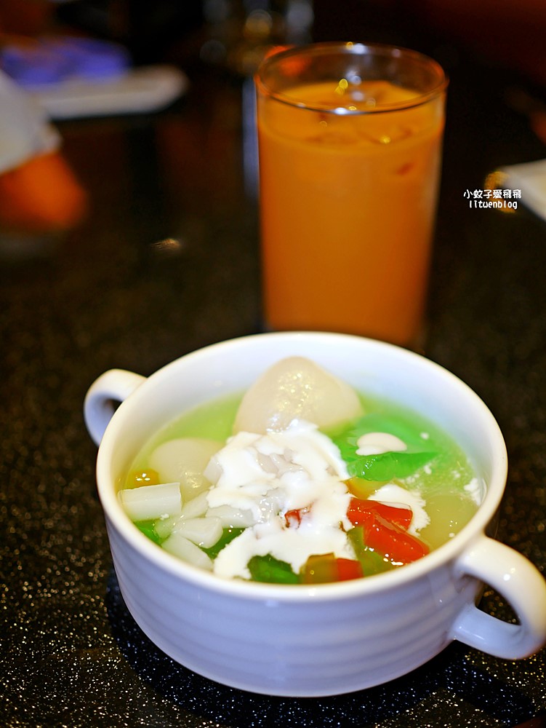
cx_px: 273
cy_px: 364
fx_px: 1051
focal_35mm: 50
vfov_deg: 38.2
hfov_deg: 29.1
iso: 200
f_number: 1.8
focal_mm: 25
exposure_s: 1/125
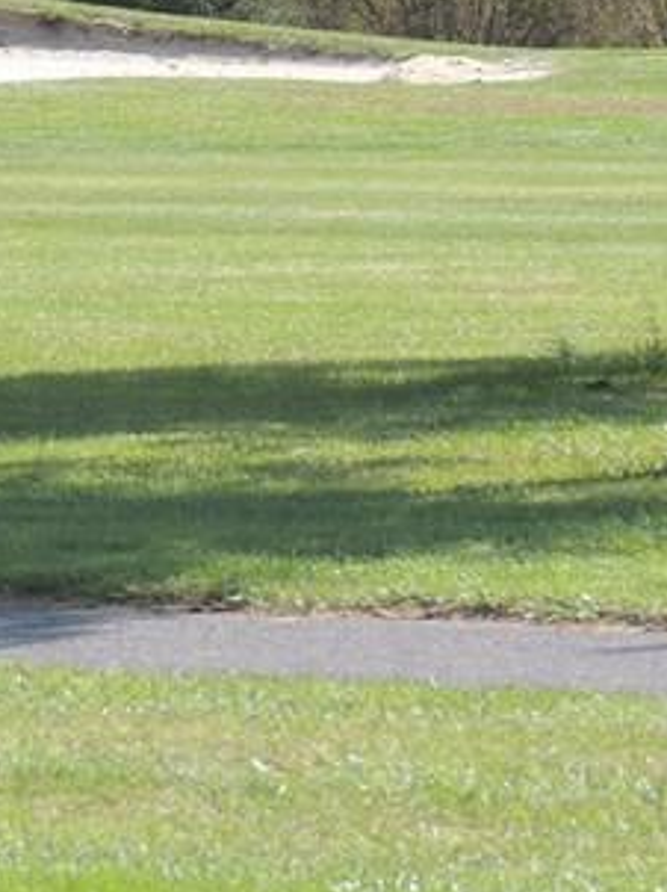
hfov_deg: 3.2
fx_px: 11783
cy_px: -159
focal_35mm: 458
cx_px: -345
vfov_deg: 4.3
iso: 160
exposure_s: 1/500
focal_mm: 24
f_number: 4.3
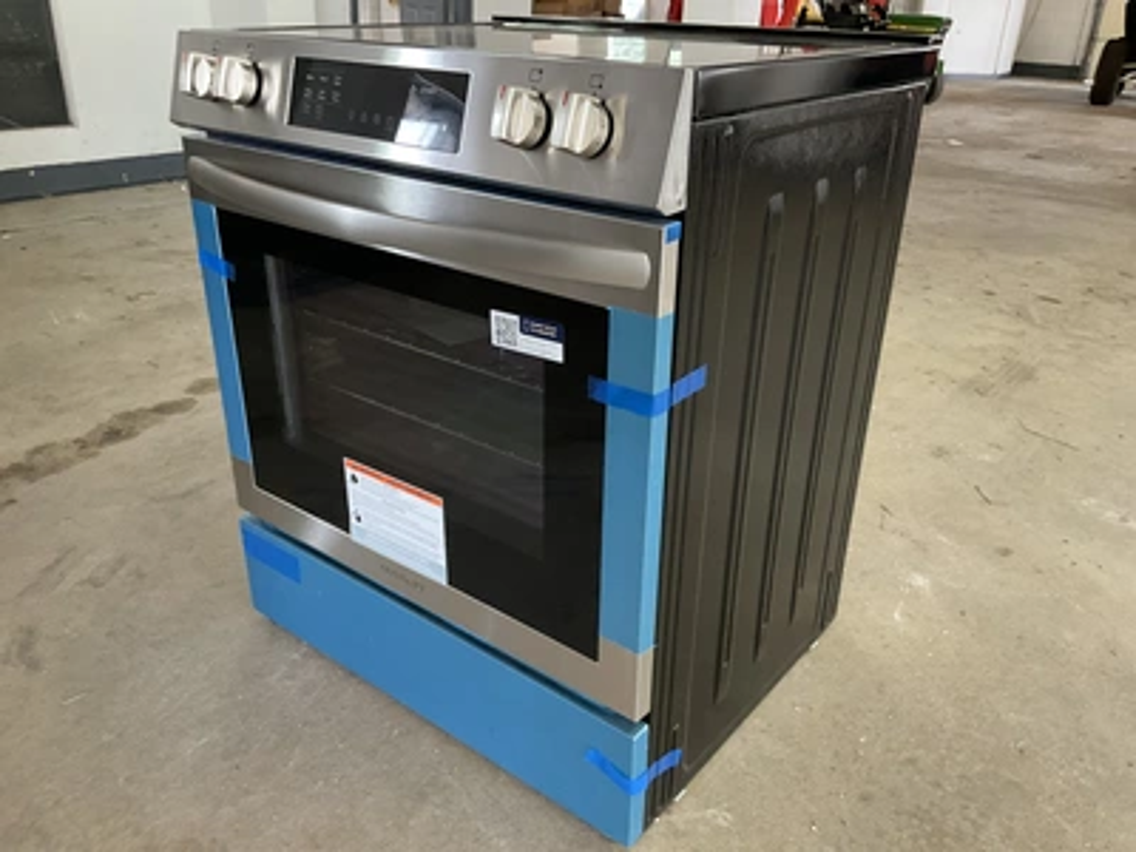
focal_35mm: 29
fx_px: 952
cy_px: 426
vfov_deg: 48.2
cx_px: 568
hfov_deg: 61.7
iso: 200
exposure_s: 1/60
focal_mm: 3
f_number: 1.8
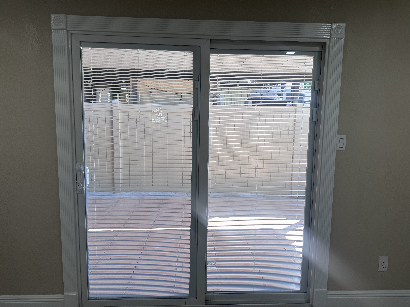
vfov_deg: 56.8
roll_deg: -1.4
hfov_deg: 71.6
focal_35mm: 24
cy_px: 154
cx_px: 205
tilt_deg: -8.2
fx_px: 284
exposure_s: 1/250
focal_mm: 6.76
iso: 64
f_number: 1.78
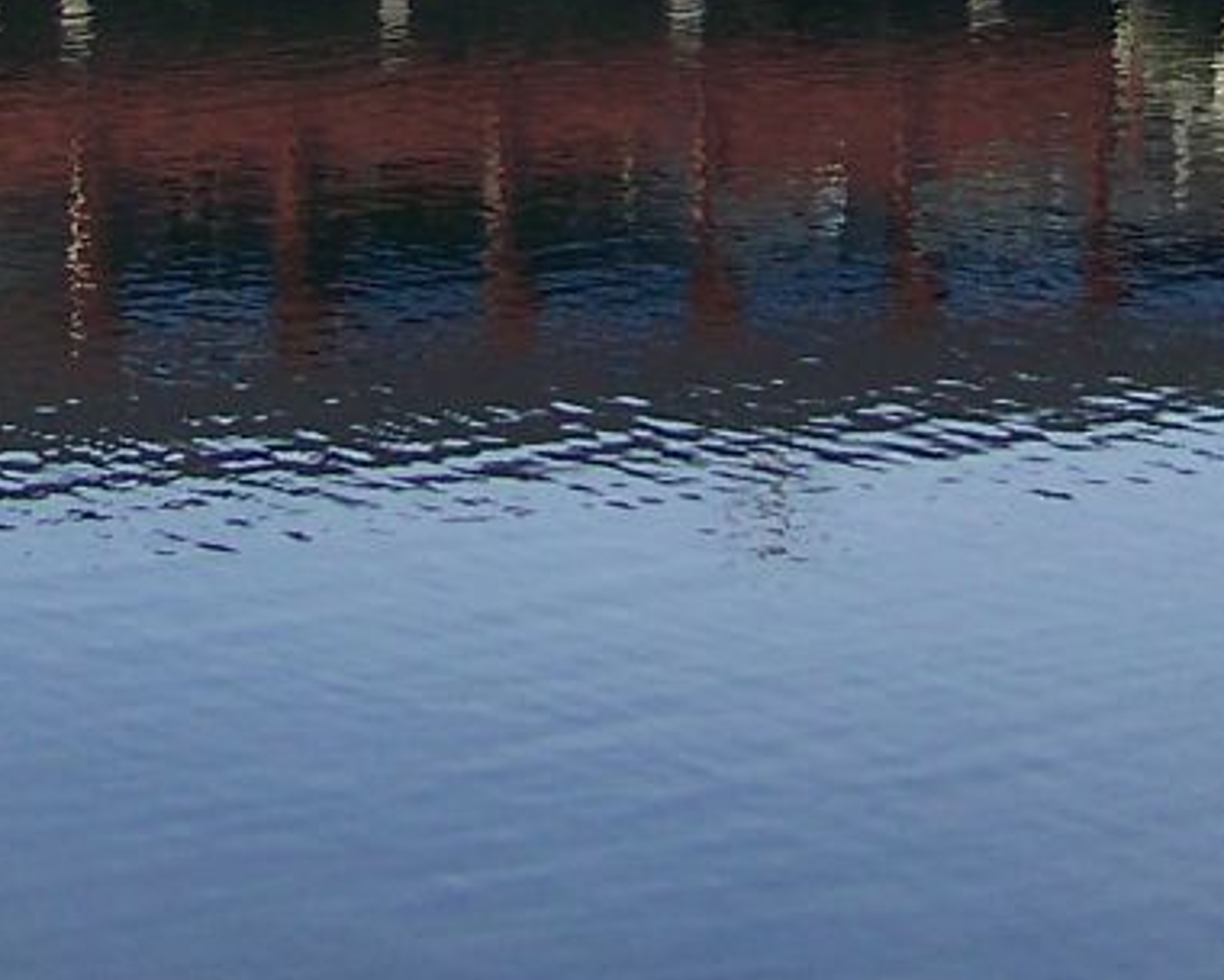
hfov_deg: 13.0
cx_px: 757
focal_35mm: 148
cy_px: -893
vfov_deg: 9.8
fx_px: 5361
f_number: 2.8
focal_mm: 5.85
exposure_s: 1/400
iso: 64
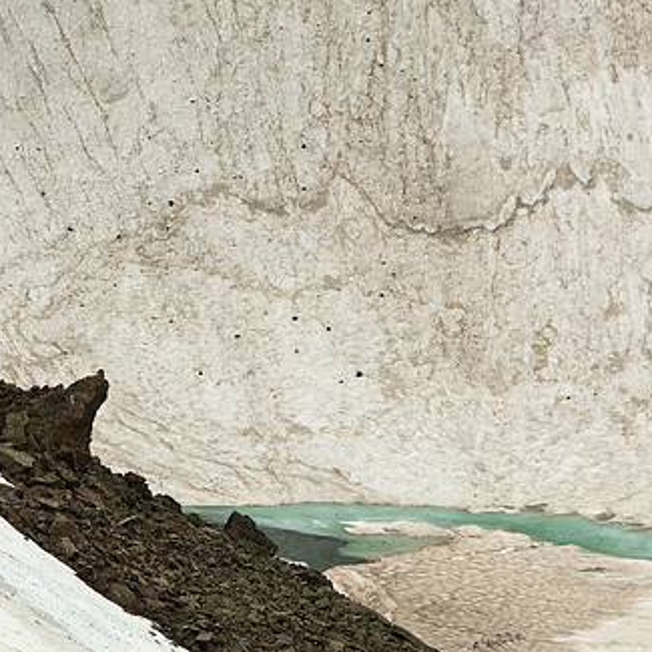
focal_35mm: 273
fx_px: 5818
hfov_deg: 6.4
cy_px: 325
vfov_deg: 6.4
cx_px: 241
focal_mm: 120
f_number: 16
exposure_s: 1/10
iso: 100
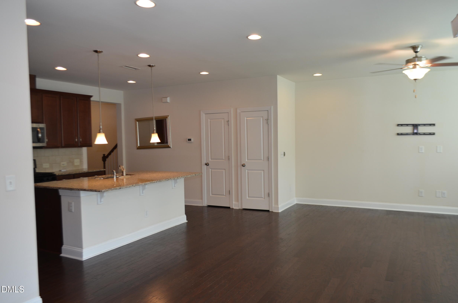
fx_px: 343
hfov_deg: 67.5
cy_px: 152
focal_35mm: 27
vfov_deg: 47.7
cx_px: 229
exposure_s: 1/80
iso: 400
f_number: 4.5
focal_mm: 18
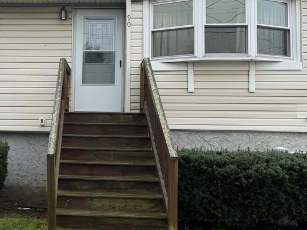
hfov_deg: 38.6
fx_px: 417
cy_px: 114
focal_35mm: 47
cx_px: 54
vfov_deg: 30.9
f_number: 1.78
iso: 100
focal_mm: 6.76
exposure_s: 1/4167
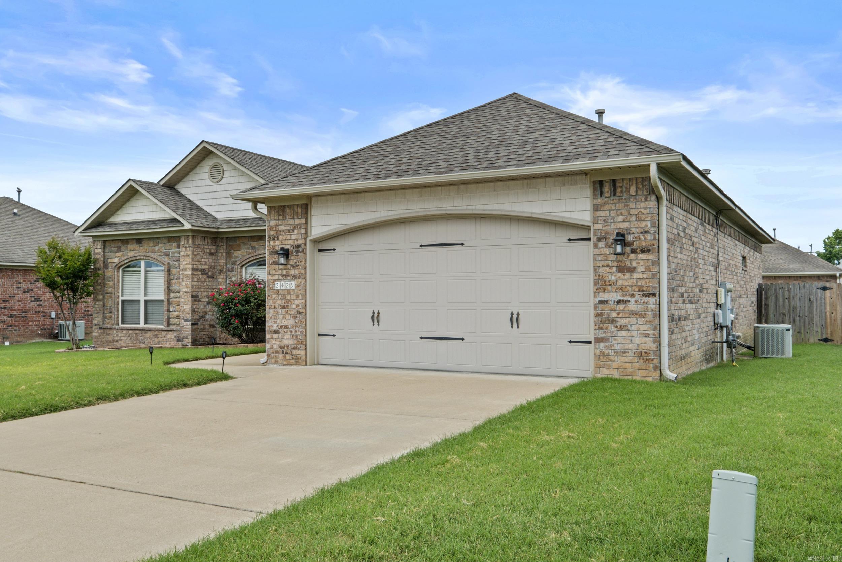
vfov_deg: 42.3
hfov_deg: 60.3
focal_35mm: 31
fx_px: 725
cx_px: 421
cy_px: 281
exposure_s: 1/500
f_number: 9
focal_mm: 20.9
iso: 400
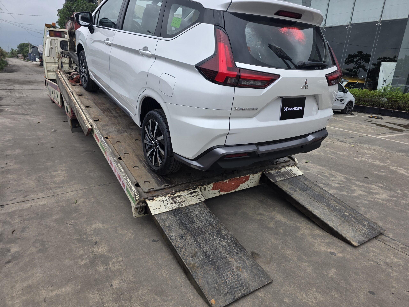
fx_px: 272
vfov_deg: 58.9
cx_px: 204
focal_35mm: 23
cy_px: 154
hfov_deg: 73.9
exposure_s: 1/5153
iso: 80
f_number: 1.7
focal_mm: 6.3
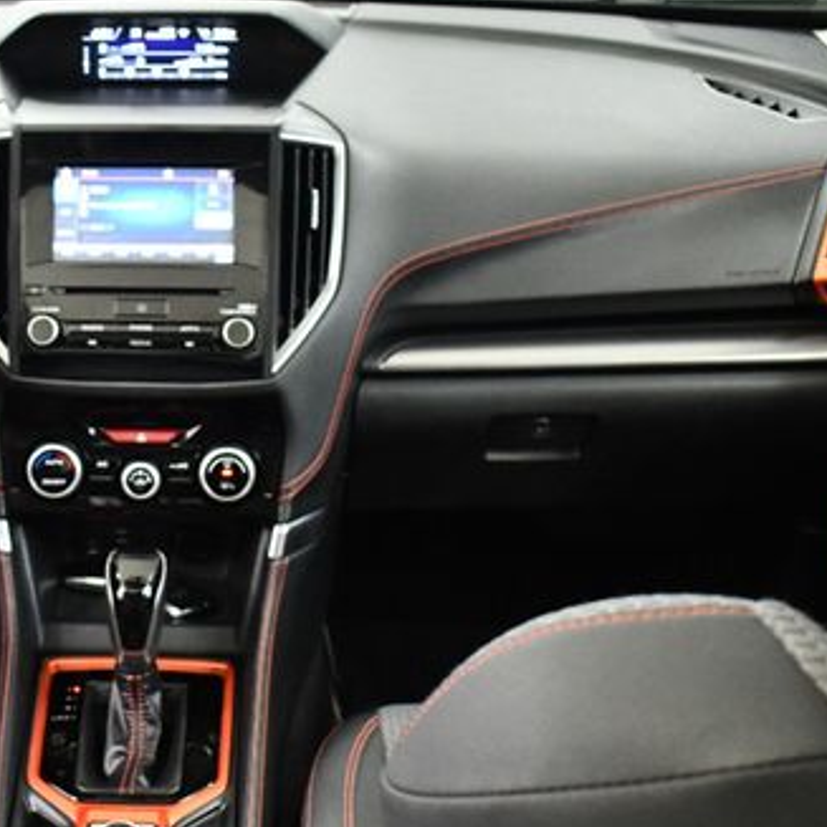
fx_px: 1622
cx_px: 126
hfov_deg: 27.8
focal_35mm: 60
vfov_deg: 28.6
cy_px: 387
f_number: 3.5
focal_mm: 18
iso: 3200
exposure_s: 1/80
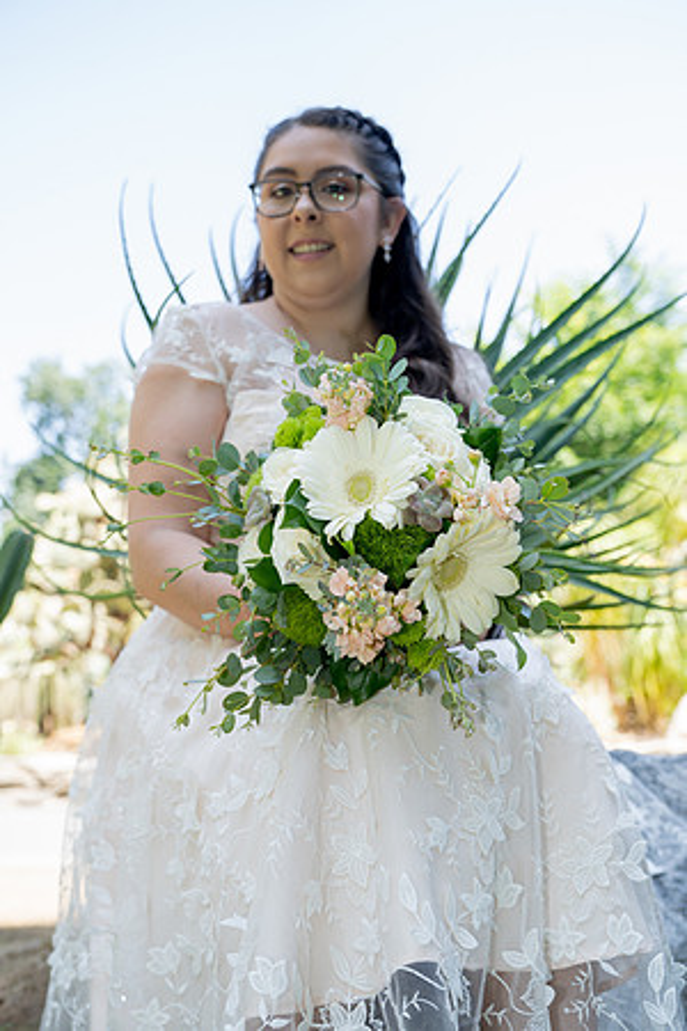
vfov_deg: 50.7
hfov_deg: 35.1
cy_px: 516
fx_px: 1088
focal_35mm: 38
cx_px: 344
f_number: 4
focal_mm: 38
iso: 250
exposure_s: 1/250
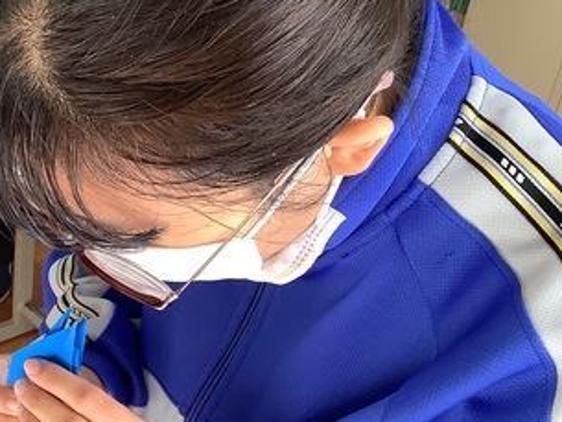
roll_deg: -2.0
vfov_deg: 22.4
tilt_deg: -37.4
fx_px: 1056
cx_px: 9
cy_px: 317
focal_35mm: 65
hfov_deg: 28.1
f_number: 2.4
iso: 64
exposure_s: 1/100
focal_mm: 3.3
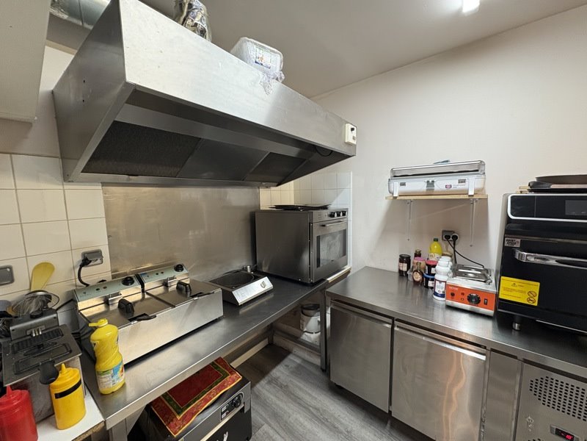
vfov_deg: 85.7
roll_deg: +1.1
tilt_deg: -6.4
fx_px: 237
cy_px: 220
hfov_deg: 102.1
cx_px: 294
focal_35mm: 14
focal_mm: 2.22
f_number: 2.2
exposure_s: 1/50
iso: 200
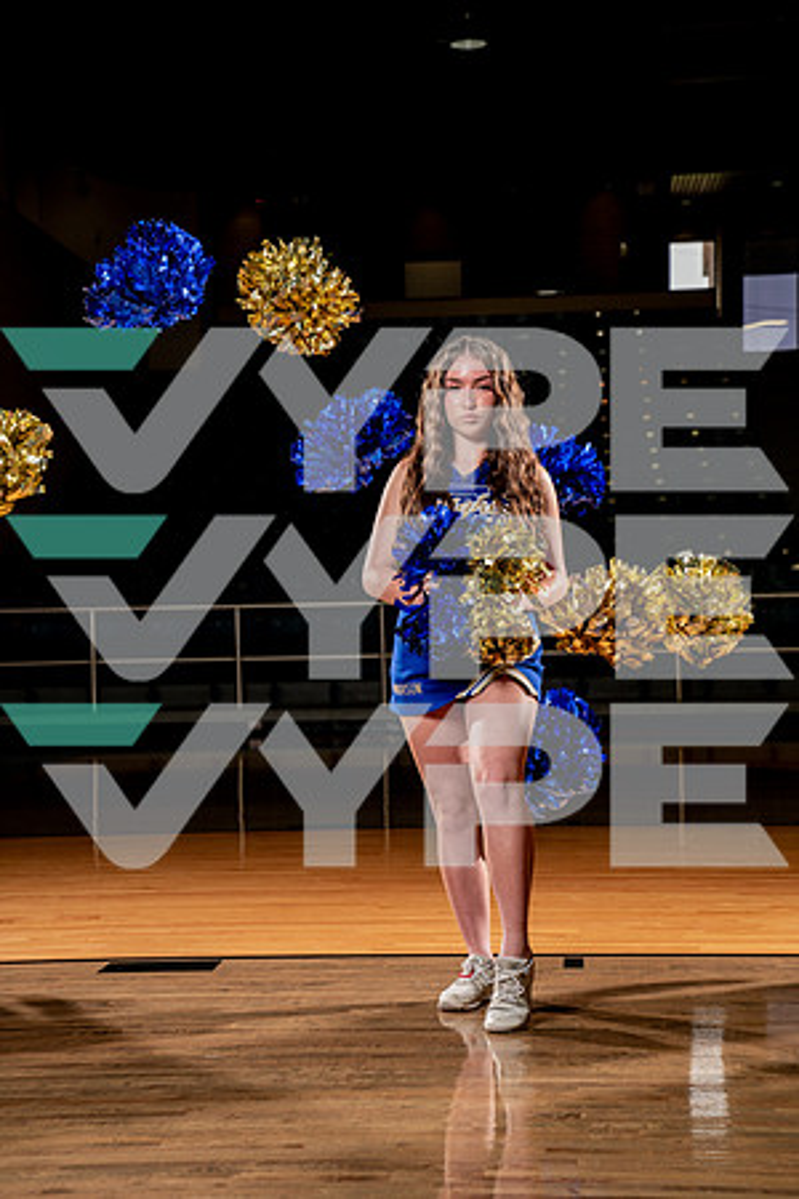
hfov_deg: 19.5
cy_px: 600
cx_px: 400
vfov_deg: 28.8
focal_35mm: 70
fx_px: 2330
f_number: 5.6
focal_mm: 70
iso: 200
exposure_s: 1/250
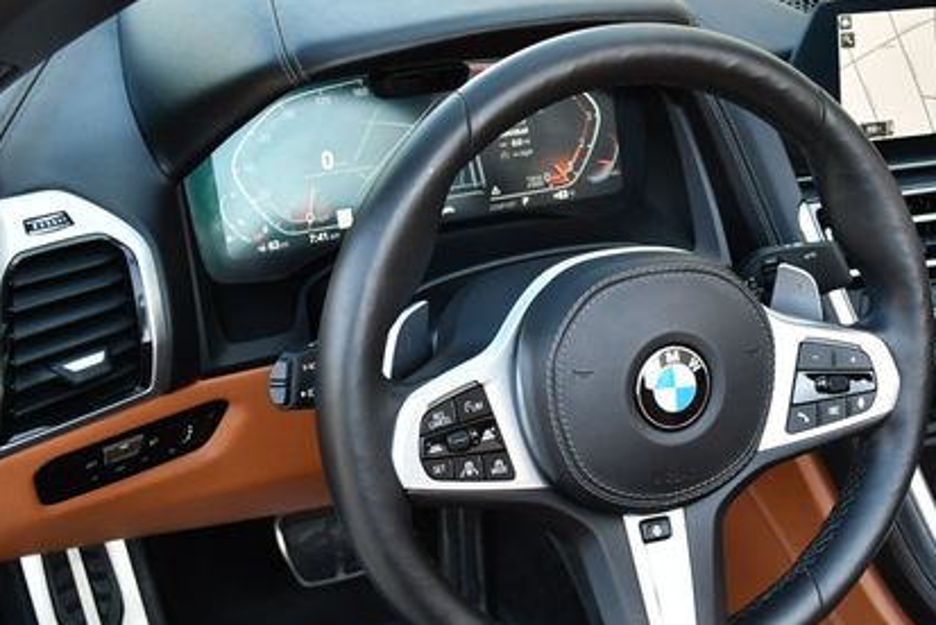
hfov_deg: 32.0
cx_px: 648
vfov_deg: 21.9
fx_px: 1613
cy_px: 335
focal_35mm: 62
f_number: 3.8
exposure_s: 1/250
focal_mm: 20
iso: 560
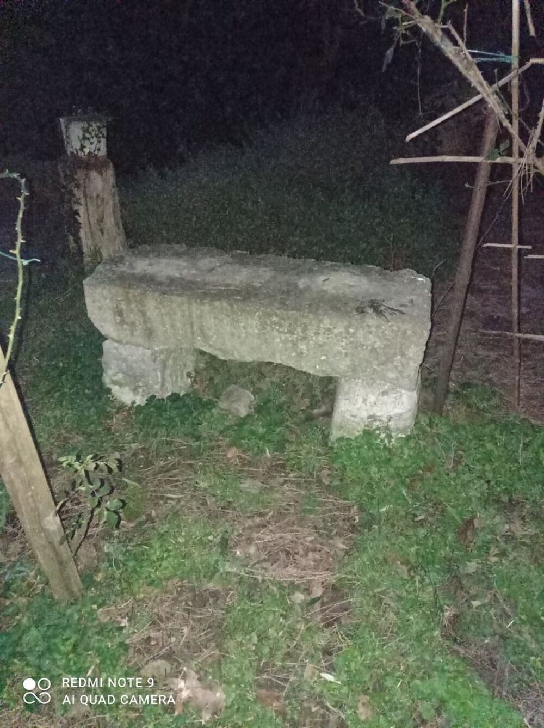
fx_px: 588
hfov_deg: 49.7
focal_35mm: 28
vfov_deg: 63.5
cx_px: 272
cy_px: 364
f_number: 1.79
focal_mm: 4.74
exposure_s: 1/12.5
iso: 6375
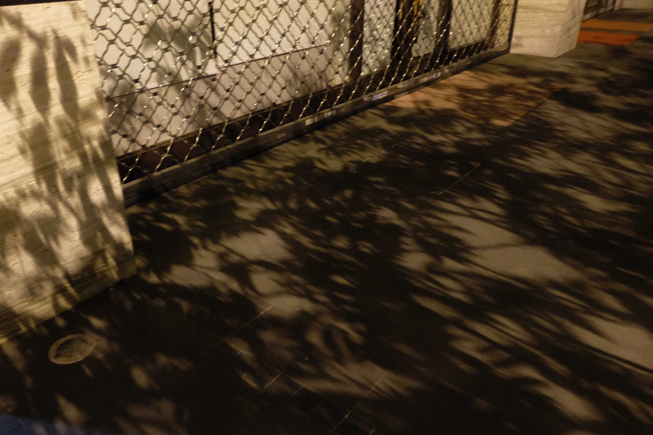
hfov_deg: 63.6
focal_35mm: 29
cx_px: 299
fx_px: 526
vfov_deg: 44.9
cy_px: 243
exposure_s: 1/6
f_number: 3.5
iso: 3200
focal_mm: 16
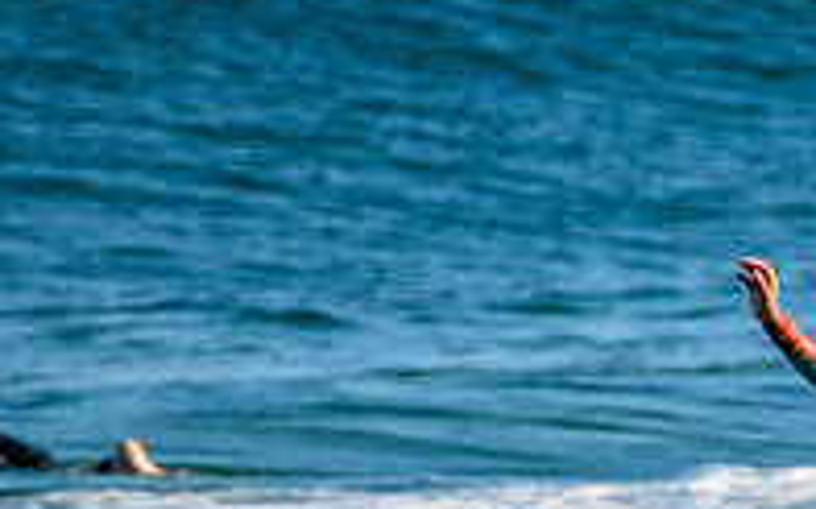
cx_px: 1168
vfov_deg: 0.5
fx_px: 53335
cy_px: 672
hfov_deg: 0.9
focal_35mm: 2399
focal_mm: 800
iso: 1600
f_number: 11
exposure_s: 1/2000
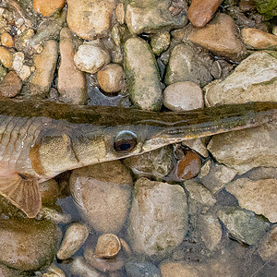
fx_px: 860
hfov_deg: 17.7
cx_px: -21
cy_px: 126
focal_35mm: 95
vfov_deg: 18.3
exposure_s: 1/400
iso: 200
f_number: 8
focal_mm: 4.5
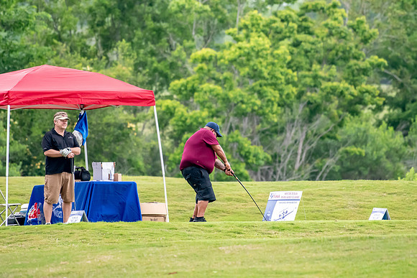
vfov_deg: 2.0
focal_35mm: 675
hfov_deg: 3.1
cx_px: 208
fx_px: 7820
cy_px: 139
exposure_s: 1/2000
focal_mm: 450
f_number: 5.6
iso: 2800
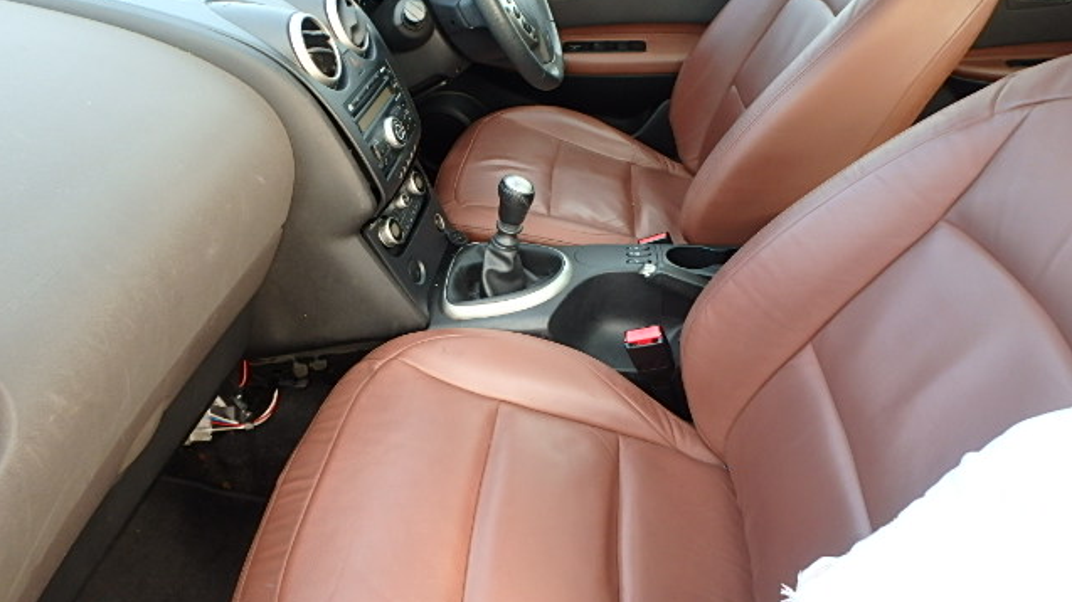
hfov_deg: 78.7
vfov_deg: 49.5
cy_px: 288
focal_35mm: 23
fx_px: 654
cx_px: 535
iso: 200
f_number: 3.5
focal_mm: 3.7
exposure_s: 1/50
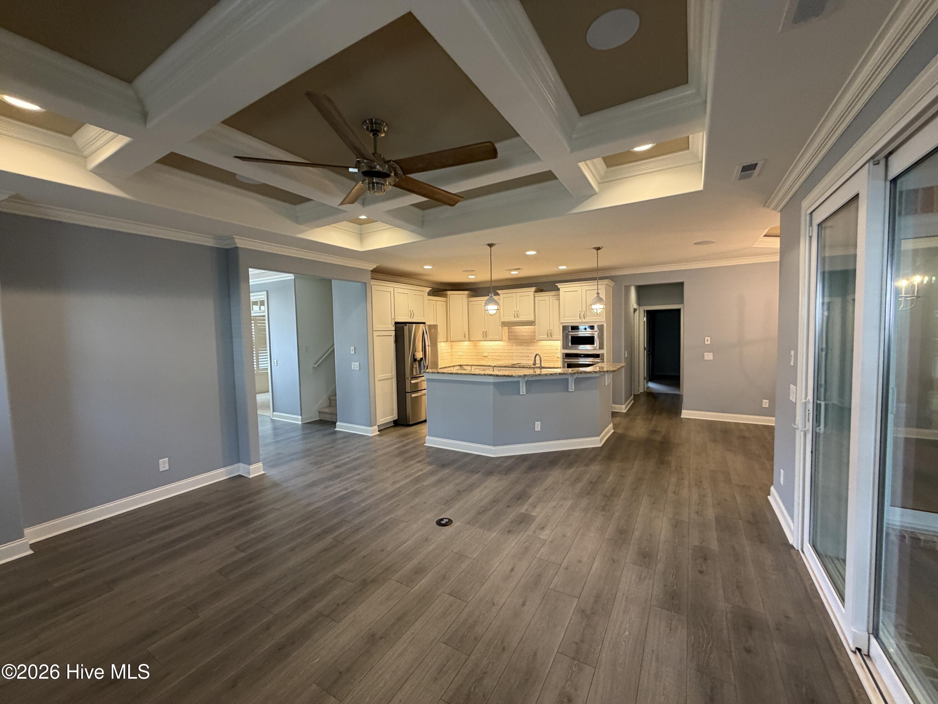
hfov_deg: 102.1
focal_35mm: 14
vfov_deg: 85.7
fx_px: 379
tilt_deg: -2.5
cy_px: 352
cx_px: 469
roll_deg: +1.2
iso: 250
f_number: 2.2
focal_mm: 2.22
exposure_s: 1/60
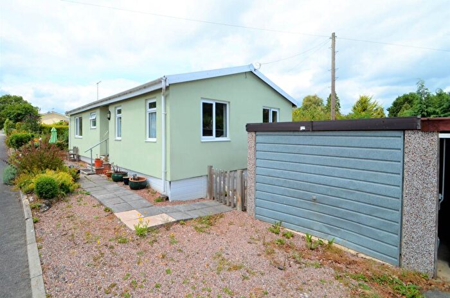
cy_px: 149
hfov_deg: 100.5
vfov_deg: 77.1
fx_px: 187
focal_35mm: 15
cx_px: 225
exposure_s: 1/250
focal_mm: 10
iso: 125
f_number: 8
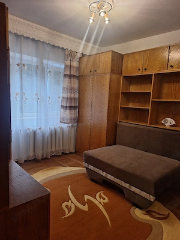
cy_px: 120
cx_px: 90
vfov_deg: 73.9
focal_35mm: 23
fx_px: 159
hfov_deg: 58.9
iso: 125
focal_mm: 5.54
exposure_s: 1/50
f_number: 1.8
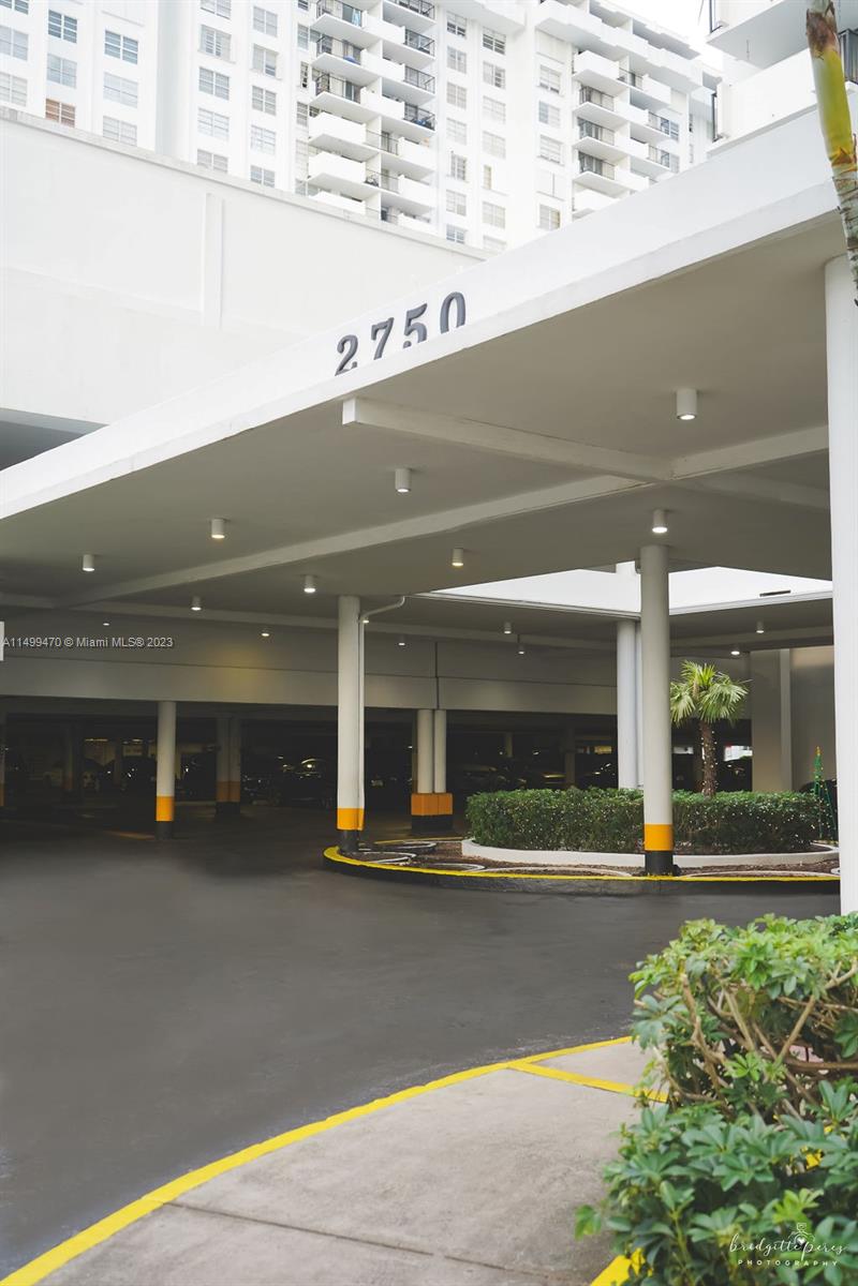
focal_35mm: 37
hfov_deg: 35.9
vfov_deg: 51.9
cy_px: 643
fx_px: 1323
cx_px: 429
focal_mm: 37
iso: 125
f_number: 4
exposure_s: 1/60
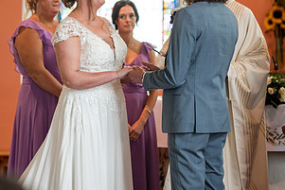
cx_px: 93
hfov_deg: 12.5
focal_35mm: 164
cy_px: 31
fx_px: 1299
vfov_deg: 8.4
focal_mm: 85
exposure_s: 1/500
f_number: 1.4
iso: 320
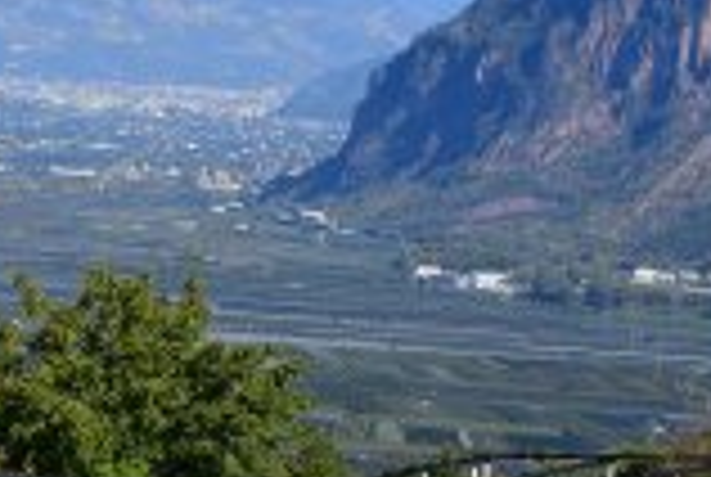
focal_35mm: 232
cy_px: 261
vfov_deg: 5.9
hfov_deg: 8.7
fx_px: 4591
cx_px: -274
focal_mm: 40
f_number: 11
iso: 200
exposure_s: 1/400
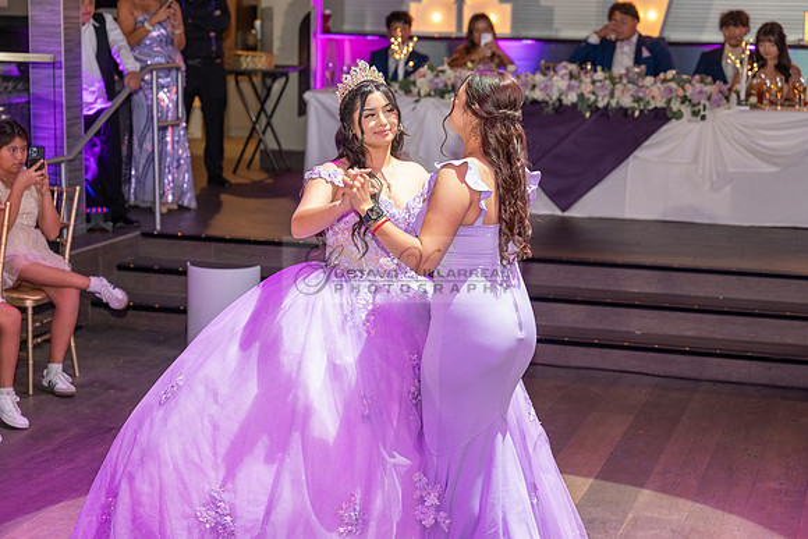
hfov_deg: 28.8
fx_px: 1571
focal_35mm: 70
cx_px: 404
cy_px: 270
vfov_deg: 19.5
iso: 1000
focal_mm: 70
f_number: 3.5
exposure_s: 1/125
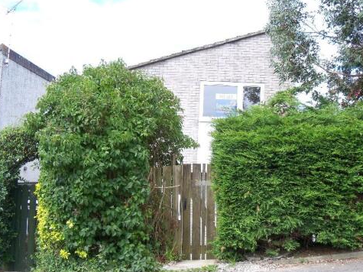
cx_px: 214
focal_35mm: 43
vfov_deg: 33.6
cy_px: 138
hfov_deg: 43.7
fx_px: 451
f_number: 3.5
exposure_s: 1/500
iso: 200
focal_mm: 6.2
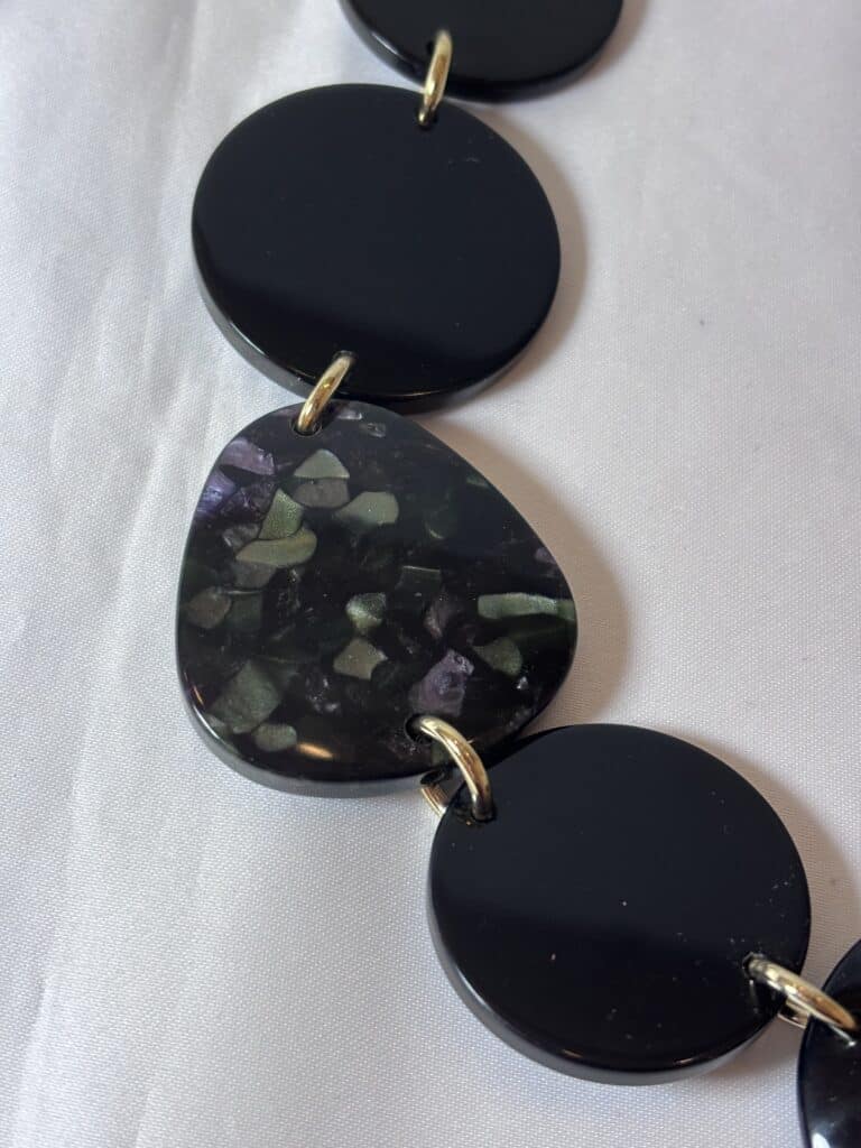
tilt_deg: -65.2
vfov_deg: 36.8
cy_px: 574
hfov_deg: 28.0
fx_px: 1725
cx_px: 430
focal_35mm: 52
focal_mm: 5.96
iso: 32
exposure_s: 1/100
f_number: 1.6
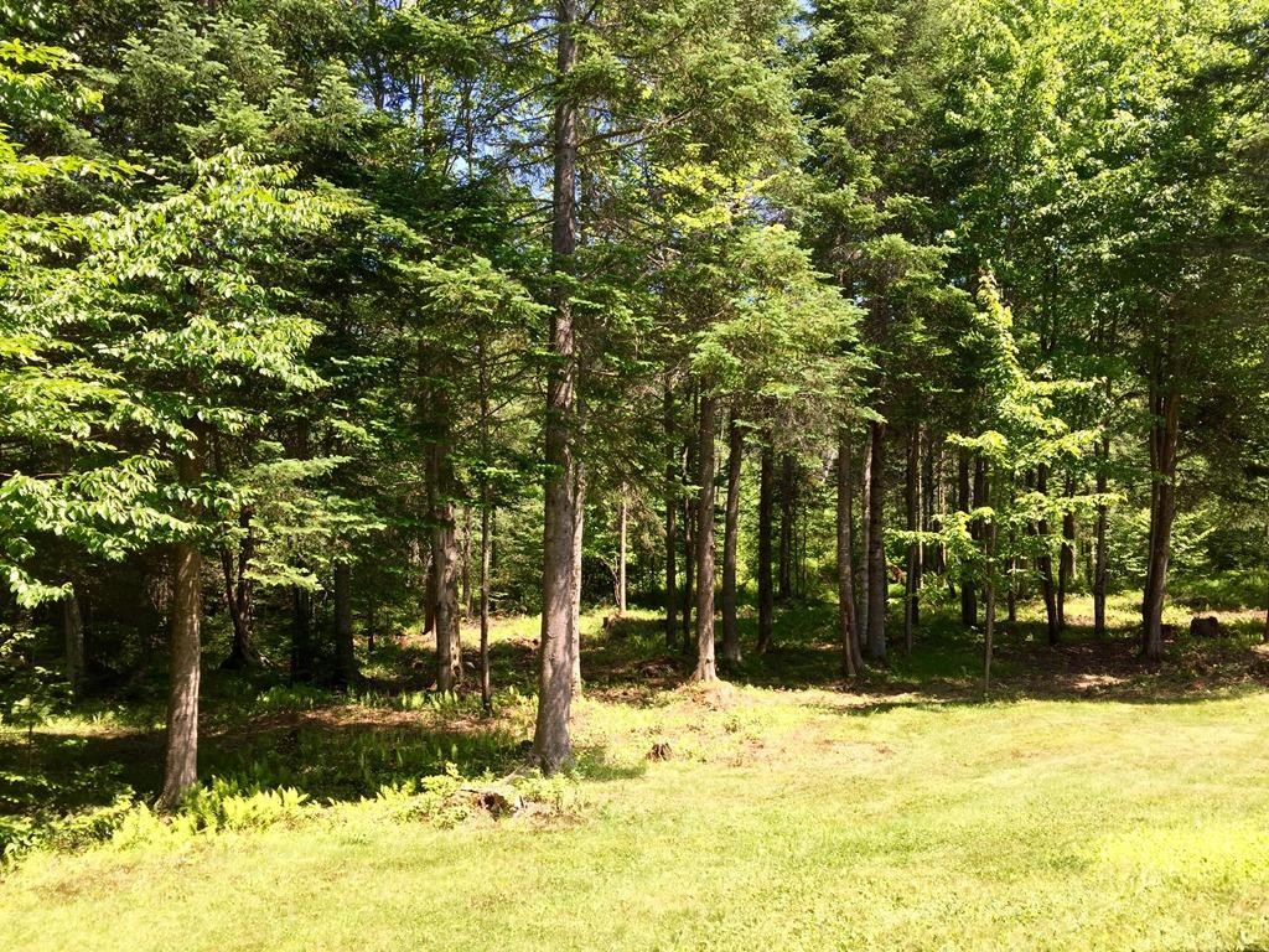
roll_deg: -1.2
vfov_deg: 48.2
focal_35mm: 29
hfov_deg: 61.7
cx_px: 634
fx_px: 1063
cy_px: 476
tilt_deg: +2.9
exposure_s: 1/449
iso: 32
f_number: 2.2
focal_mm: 4.15
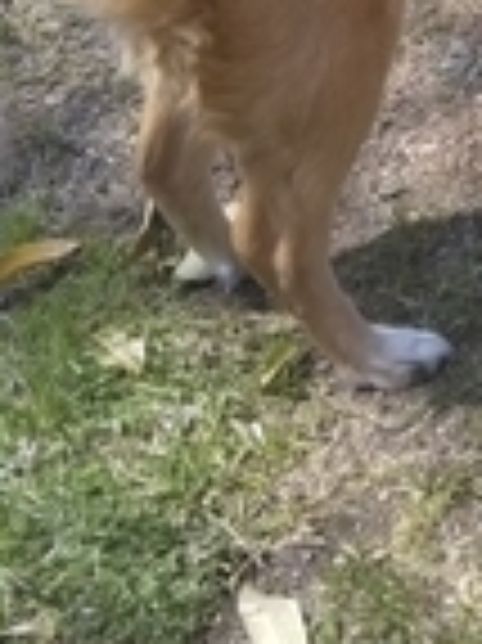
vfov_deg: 17.5
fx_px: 1952
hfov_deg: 13.1
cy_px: -198
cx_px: 791
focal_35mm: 105
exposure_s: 1/418
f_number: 2.2
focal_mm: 4
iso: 40
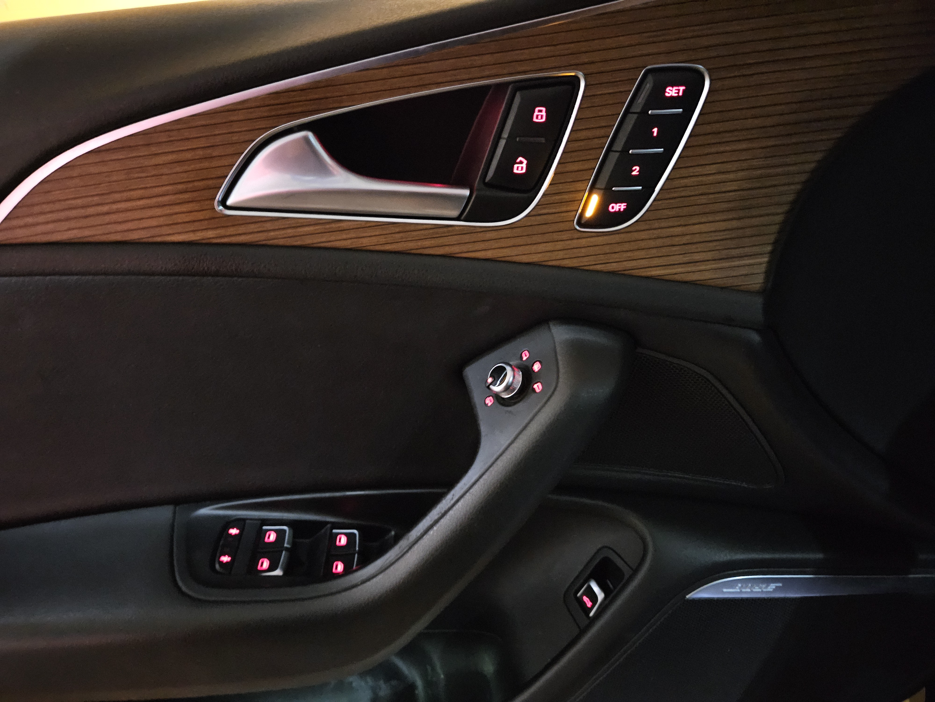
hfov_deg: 73.9
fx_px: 621
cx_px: 468
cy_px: 351
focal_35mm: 23
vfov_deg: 58.9
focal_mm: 5.4
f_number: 1.8
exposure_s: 1/15
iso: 5000
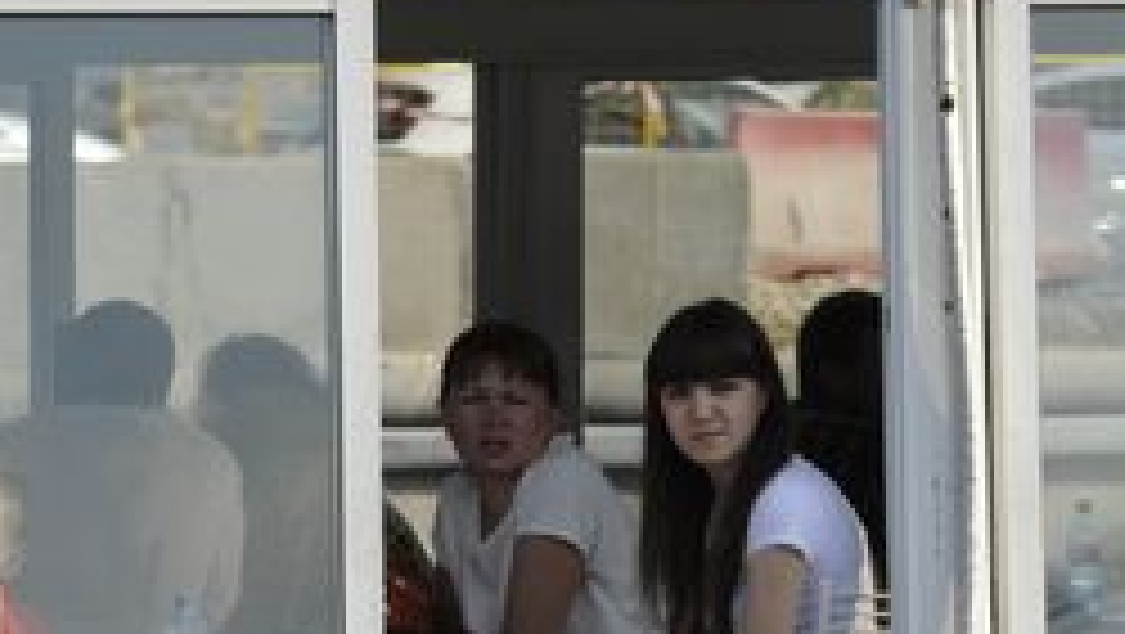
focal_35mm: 425
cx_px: 378
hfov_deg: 5.1
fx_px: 12686
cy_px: 193
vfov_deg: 2.9
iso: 250
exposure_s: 1/400
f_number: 8
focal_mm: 145
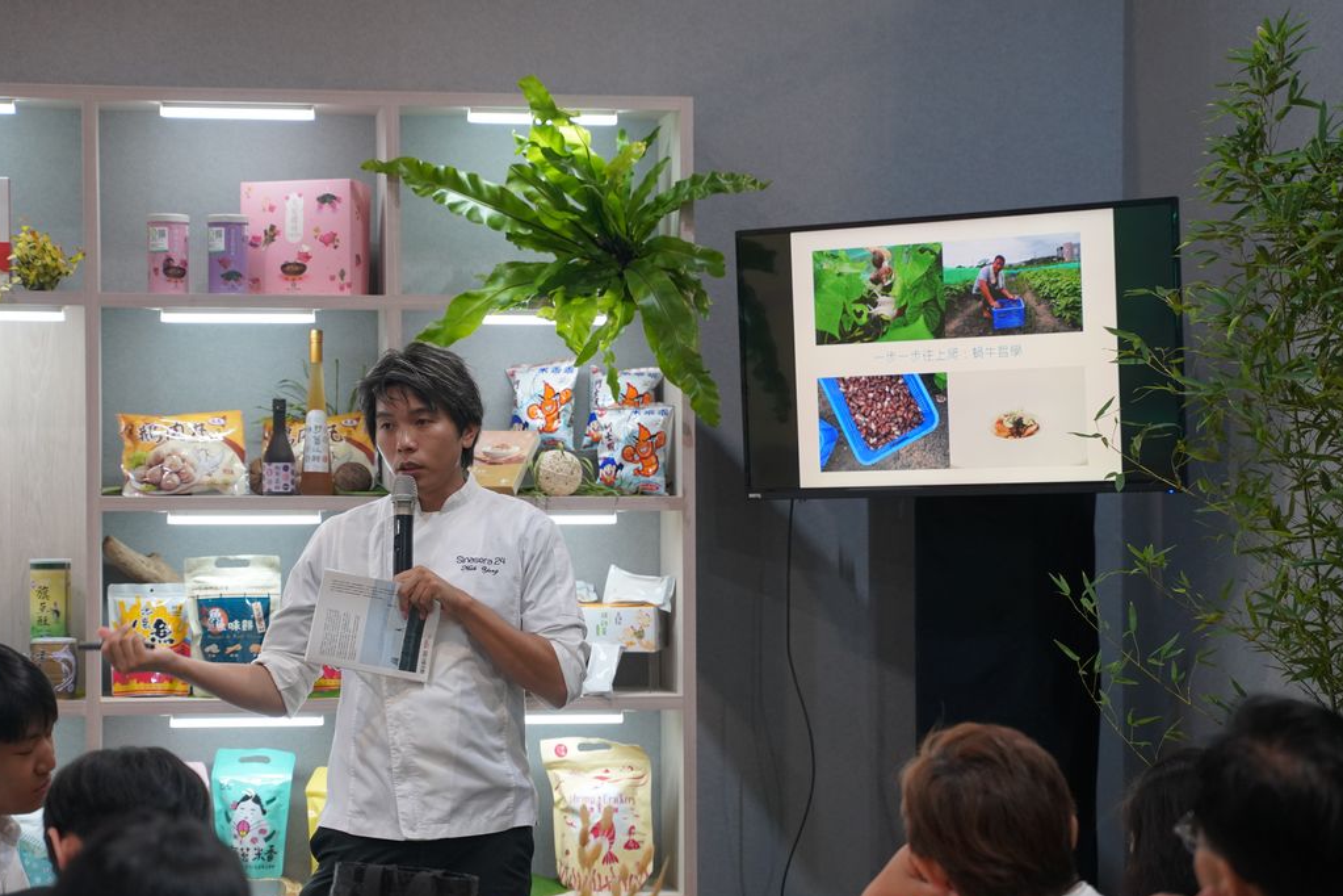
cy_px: 473
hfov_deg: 23.1
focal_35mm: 88
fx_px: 3283
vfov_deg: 15.5
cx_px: 587
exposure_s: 1/160
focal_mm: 75
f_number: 4
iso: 1600
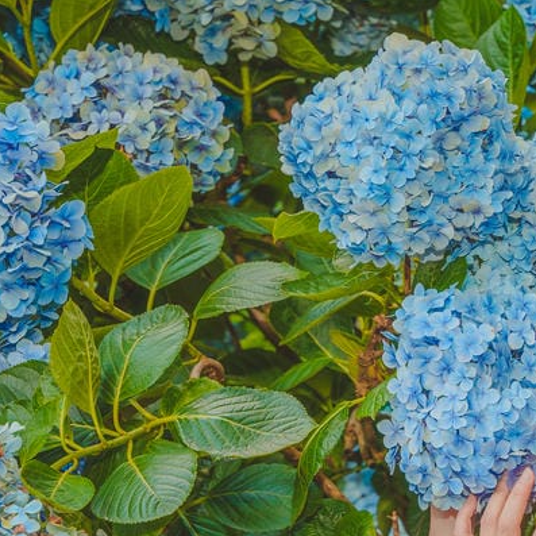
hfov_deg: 13.0
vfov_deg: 13.2
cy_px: 495
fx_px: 2295
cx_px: 653
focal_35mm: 131
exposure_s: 1/200
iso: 250
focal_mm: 51
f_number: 5.6
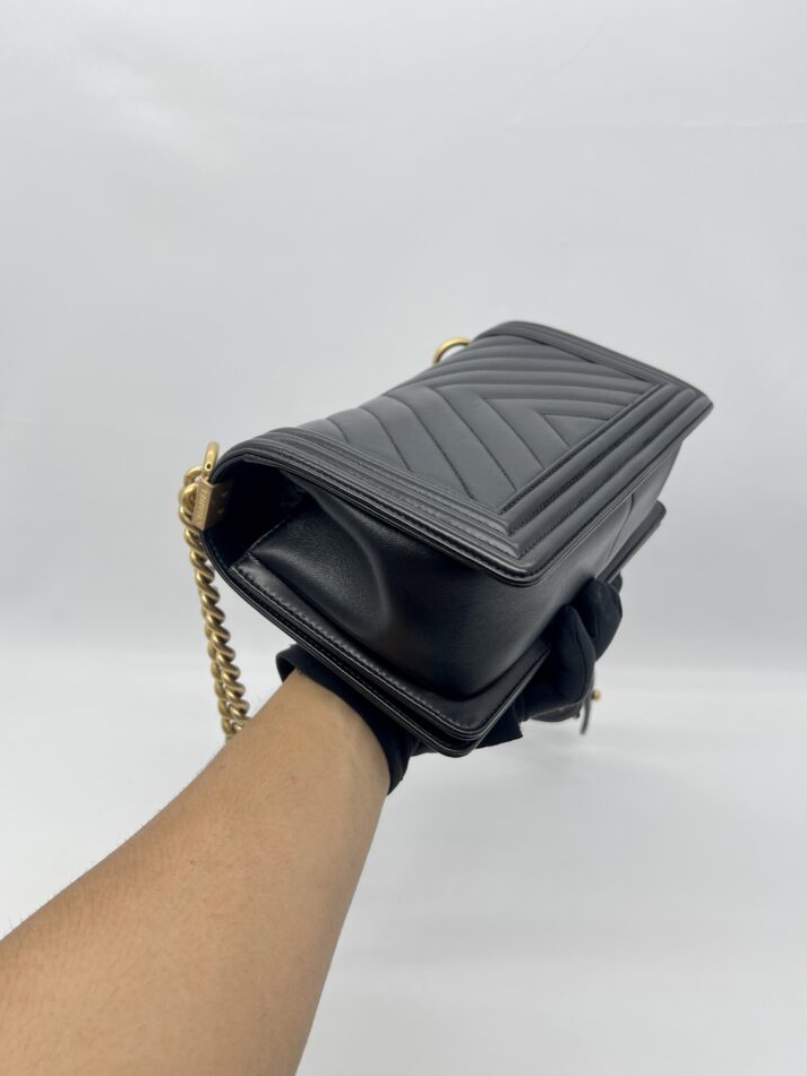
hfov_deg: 49.7
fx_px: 871
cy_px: 522
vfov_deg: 63.4
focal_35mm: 28
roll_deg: -0.6
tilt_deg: -24.2
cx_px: 415
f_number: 1.5
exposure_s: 1/108
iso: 32
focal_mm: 5.7
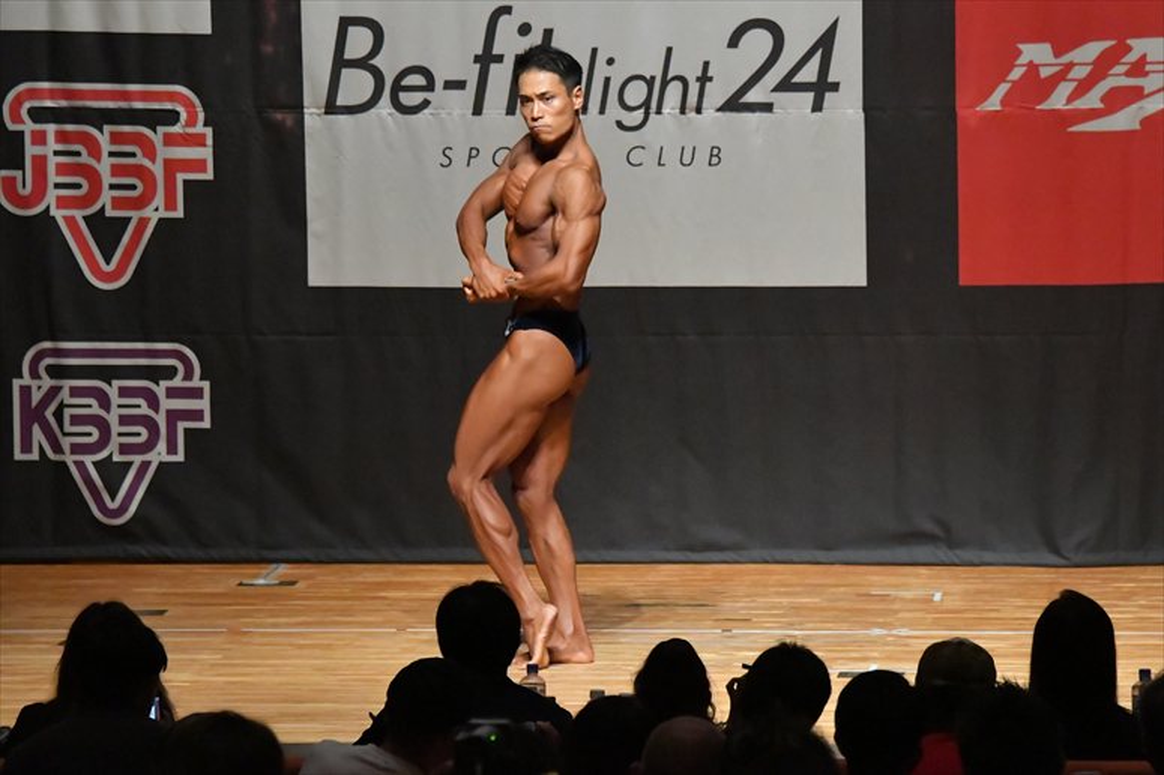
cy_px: 388
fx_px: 7272
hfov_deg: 9.2
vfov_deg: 6.1
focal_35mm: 225
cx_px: 582
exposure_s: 1/400
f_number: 5.6
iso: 12800
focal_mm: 150
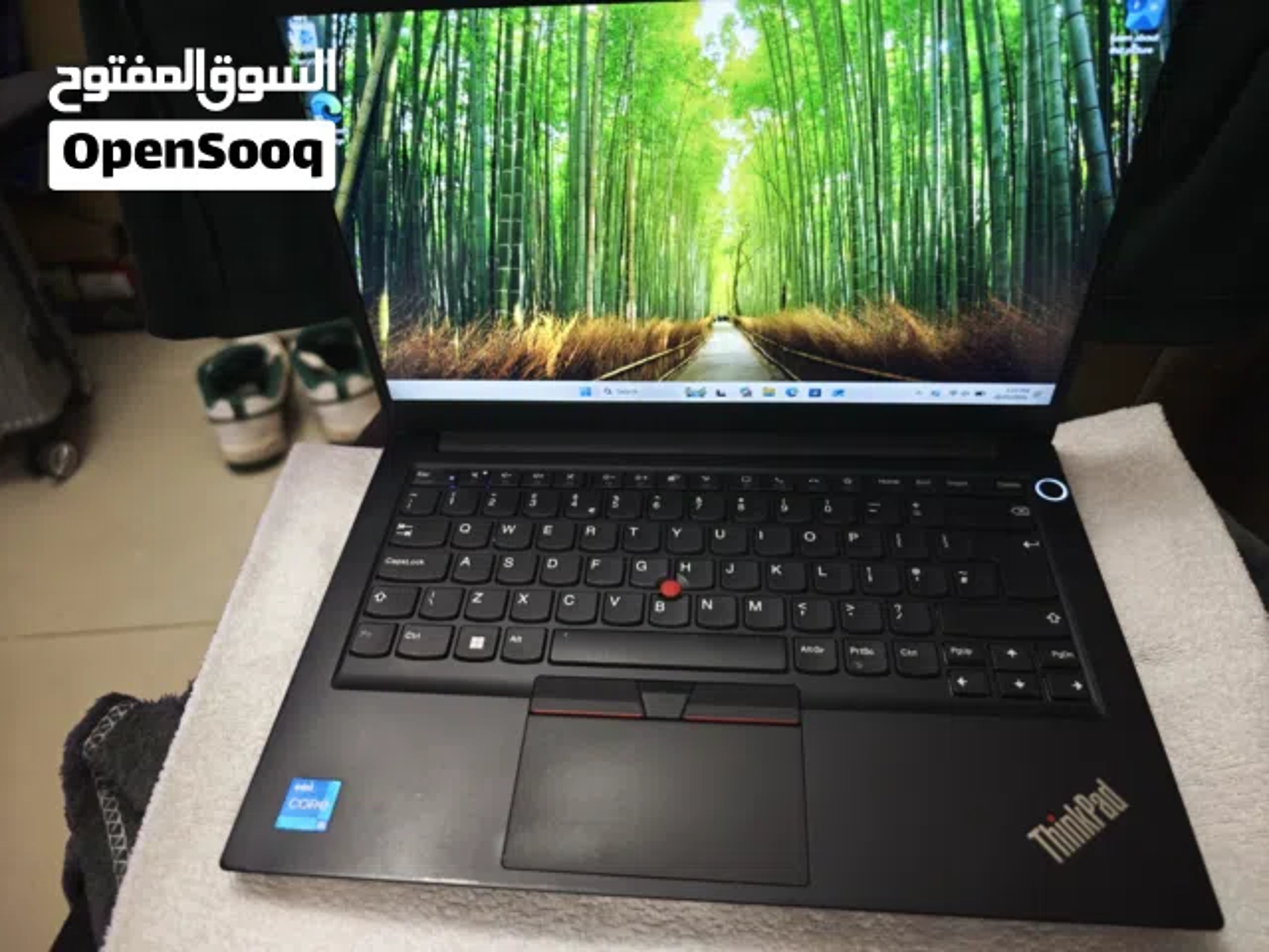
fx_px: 843
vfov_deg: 58.9
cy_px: 476
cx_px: 634
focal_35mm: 23
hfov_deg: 73.9
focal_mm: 8.72
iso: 2000
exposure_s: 1/33.3
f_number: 1.63
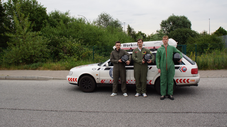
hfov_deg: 52.8
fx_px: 229
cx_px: 113
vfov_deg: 31.2
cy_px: 55
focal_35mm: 38
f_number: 6.3
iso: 100
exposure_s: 1/80
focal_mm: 24
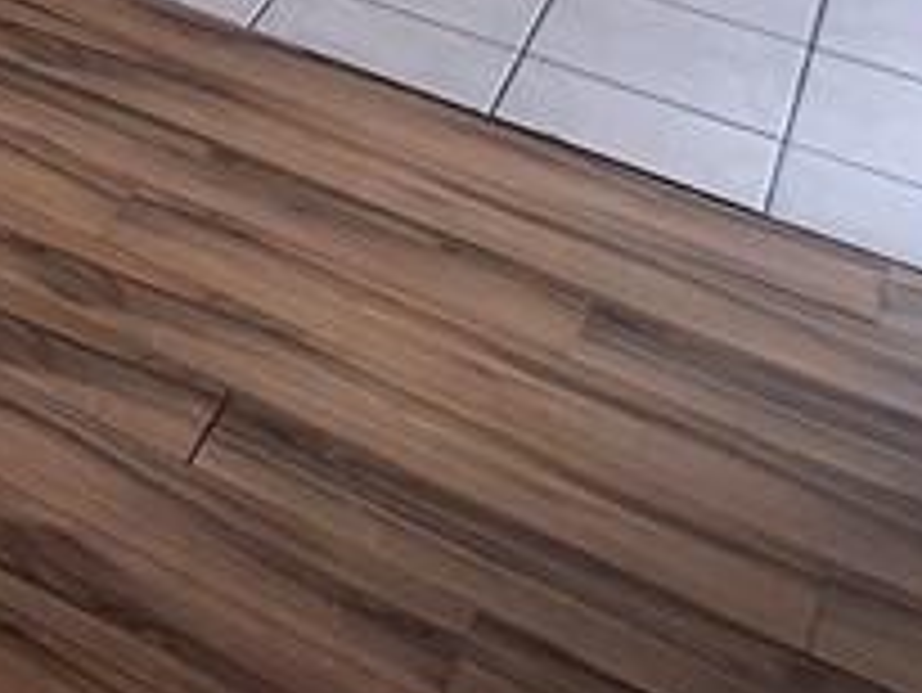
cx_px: -747
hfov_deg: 18.7
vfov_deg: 13.9
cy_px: -904
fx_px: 2132
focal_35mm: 80
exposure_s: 1/120
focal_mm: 1.64
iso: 80
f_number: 2.2
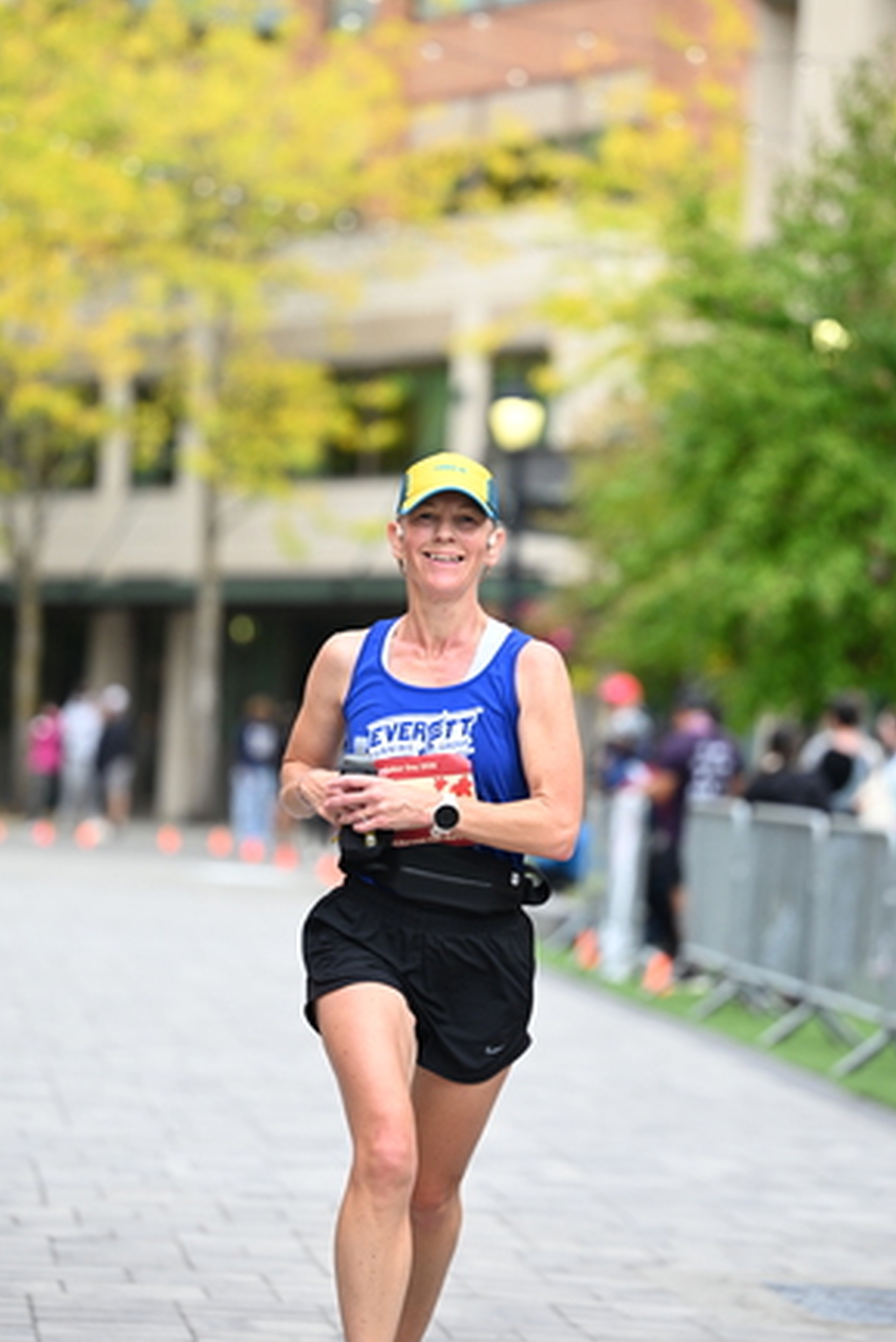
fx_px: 6155
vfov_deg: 12.4
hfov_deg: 8.3
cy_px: 638
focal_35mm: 165
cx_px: 454
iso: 640
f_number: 2.8
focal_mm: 130
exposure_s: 1/1600
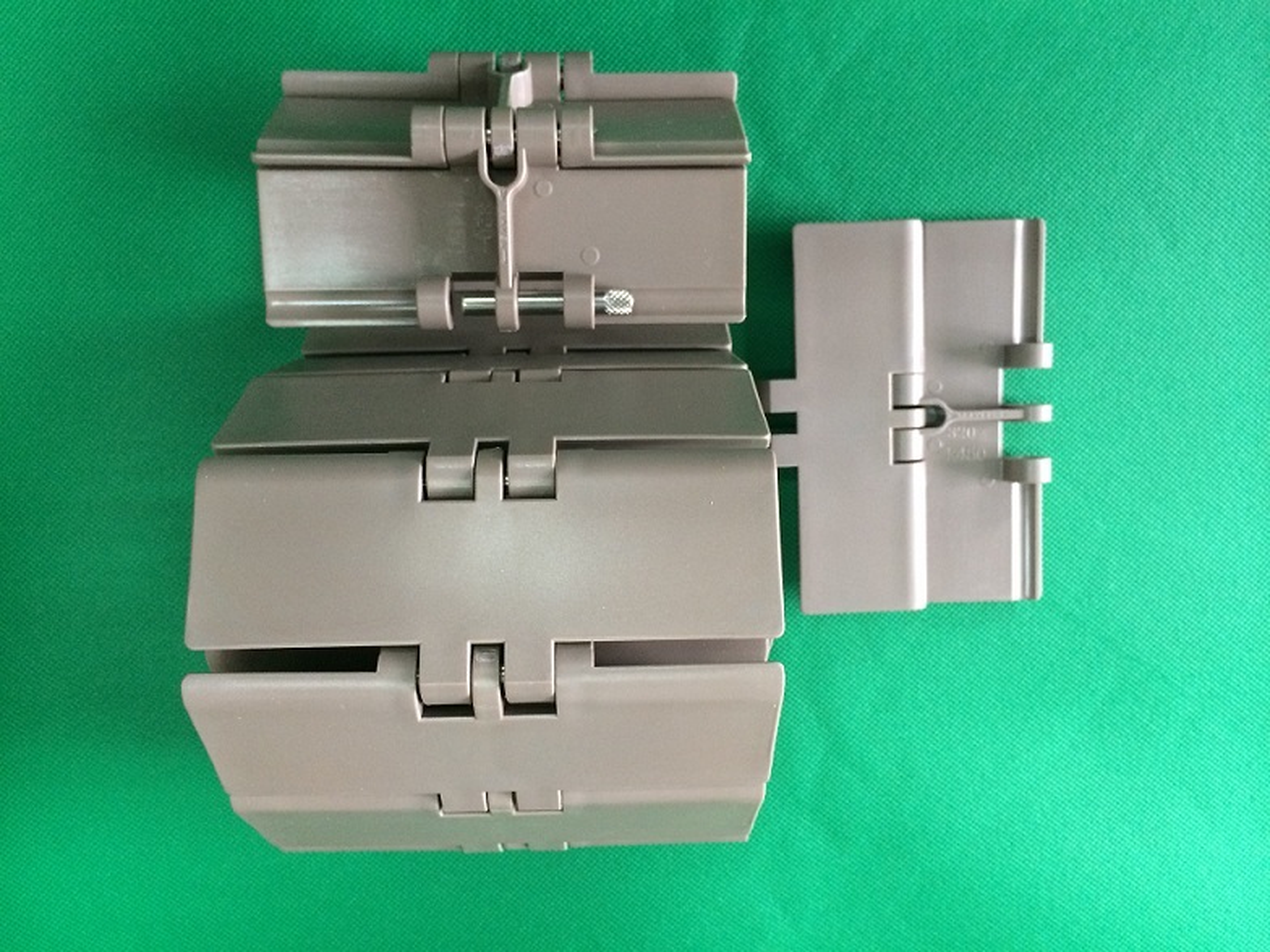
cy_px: 476
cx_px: 635
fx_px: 1101
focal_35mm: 30
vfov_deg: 46.8
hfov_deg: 60.0
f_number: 2.2
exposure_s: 1/33
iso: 320
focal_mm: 4.12
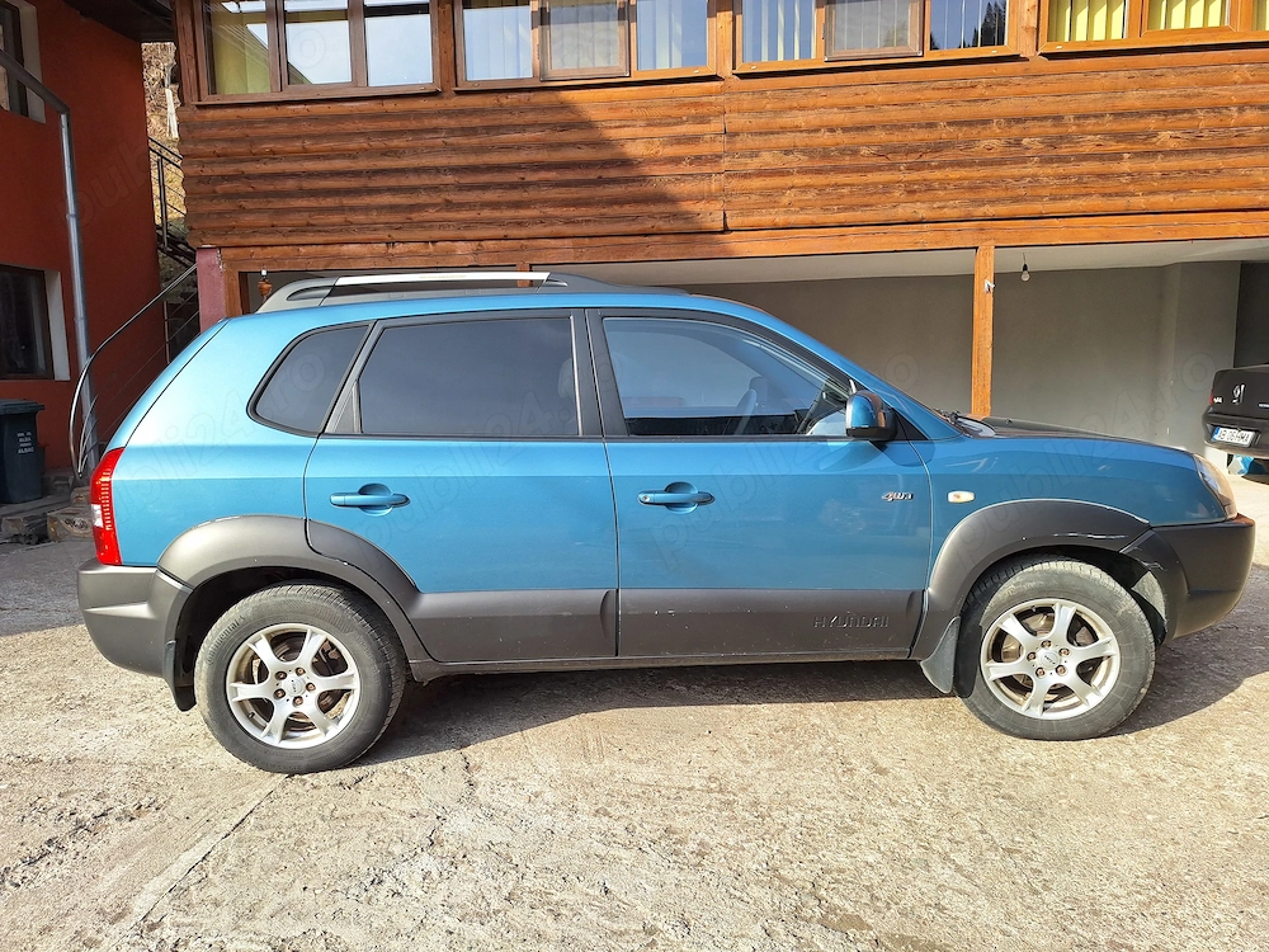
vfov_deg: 58.9
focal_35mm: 23
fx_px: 843
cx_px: 634
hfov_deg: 73.9
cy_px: 476
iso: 40
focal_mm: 5.54
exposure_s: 1/1120
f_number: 1.8
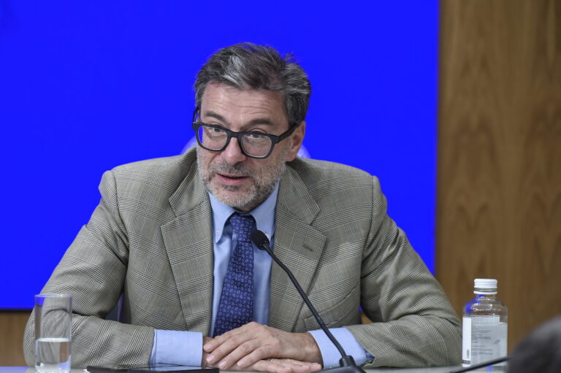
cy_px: 186
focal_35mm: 155
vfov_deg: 8.8
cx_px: 280
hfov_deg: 13.3
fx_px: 2414
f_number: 5
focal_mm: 155
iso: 2000
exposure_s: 1/250
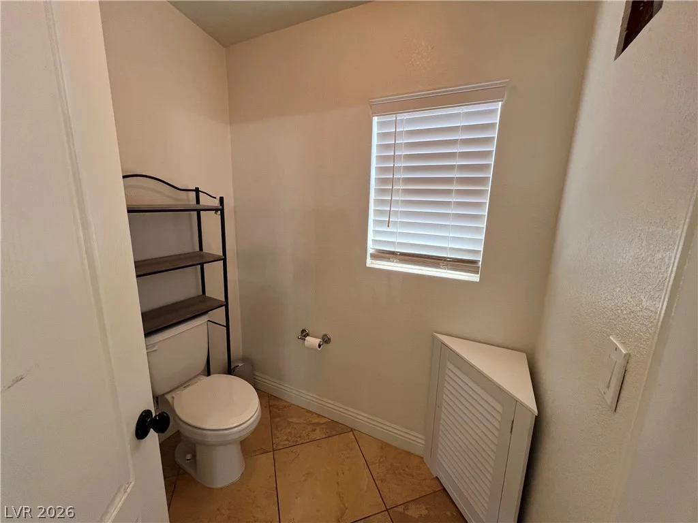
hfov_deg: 106.2
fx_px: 262
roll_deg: -2.1
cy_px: 262
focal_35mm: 13
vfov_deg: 89.9
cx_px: 349
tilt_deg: -12.6
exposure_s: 1/120
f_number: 1.8
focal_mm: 1.57
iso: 160
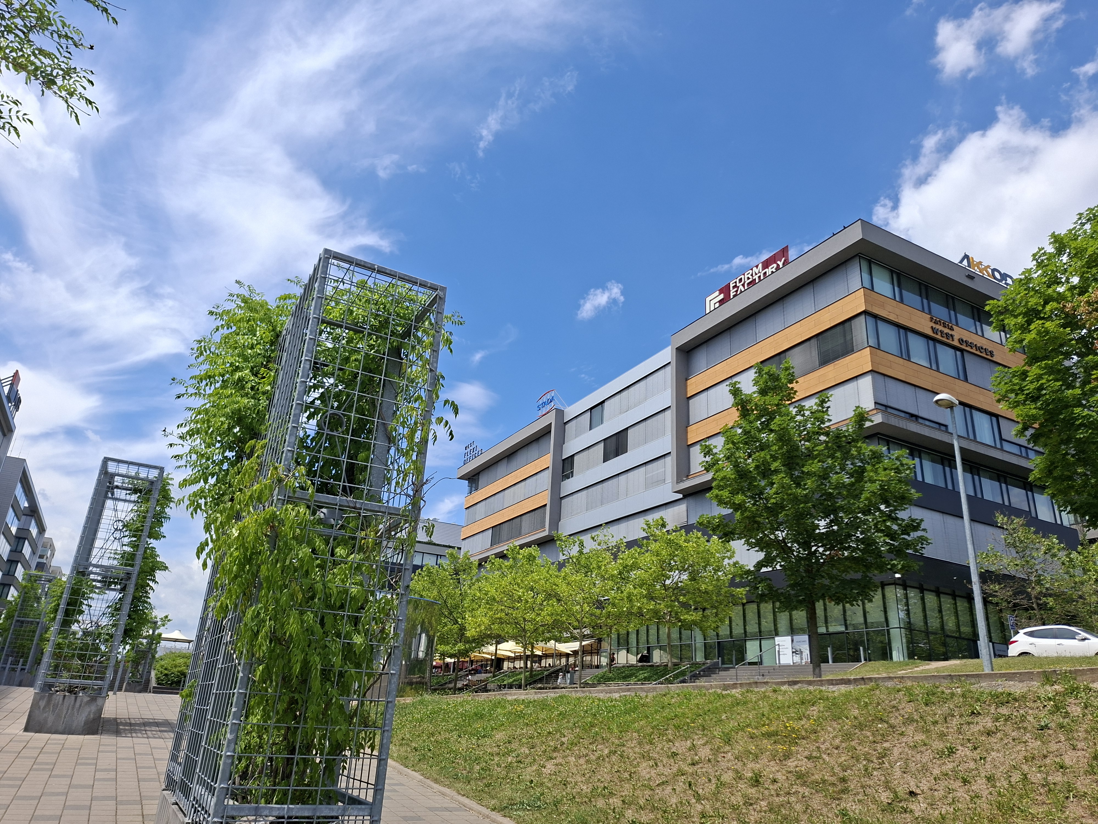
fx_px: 730
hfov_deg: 73.9
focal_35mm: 23
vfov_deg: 58.9
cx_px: 549
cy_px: 412
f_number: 1.8
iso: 50
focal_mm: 5.54
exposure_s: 1/2033
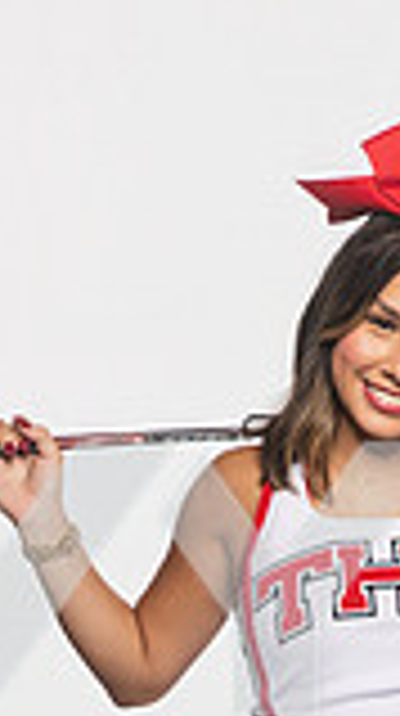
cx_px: 396
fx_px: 3255
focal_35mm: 172
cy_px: 901
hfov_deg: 7.0
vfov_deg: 12.2
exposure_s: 1/200
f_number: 6.3
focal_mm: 58
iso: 500
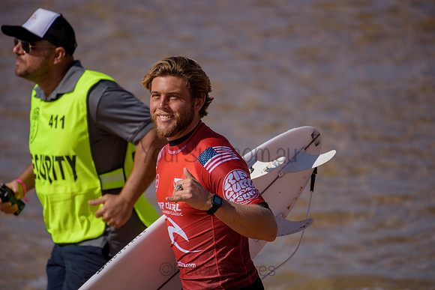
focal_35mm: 500
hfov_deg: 4.1
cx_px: 218
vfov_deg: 2.8
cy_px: 145
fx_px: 6043
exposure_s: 1/2000
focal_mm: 500
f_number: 5.6
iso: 160
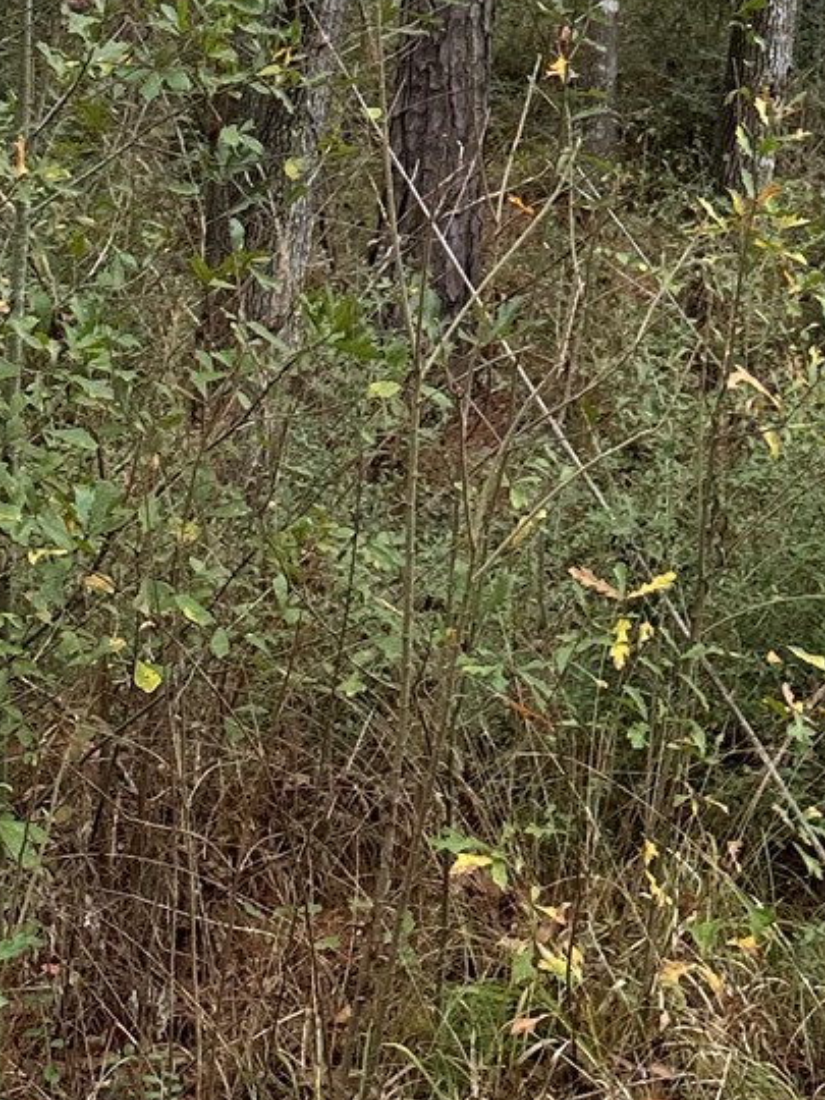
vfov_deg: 19.5
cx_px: 880
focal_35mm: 91
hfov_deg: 15.8
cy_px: -405
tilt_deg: +4.0
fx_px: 2892
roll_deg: -0.1
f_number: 1.78
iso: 80
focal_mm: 6.86
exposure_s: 1/634
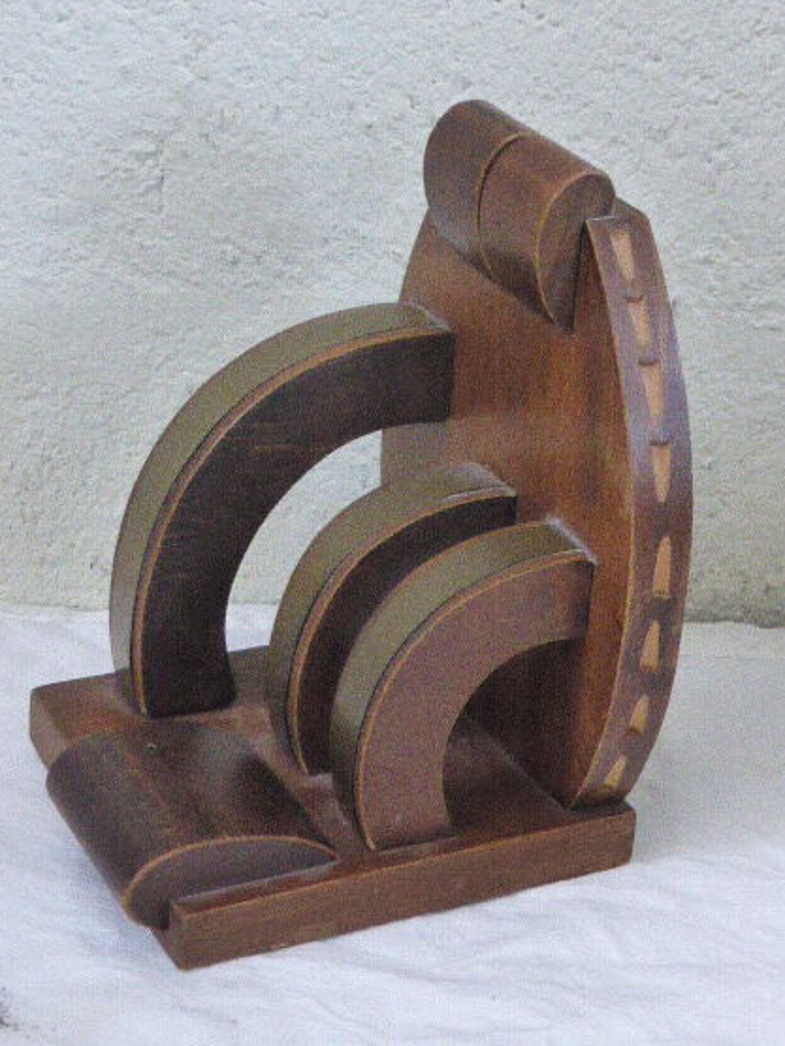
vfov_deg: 21.5
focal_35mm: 91
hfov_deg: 16.2
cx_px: 352
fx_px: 2752
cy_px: 491
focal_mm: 13.3
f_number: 5
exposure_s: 1/80
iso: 2500
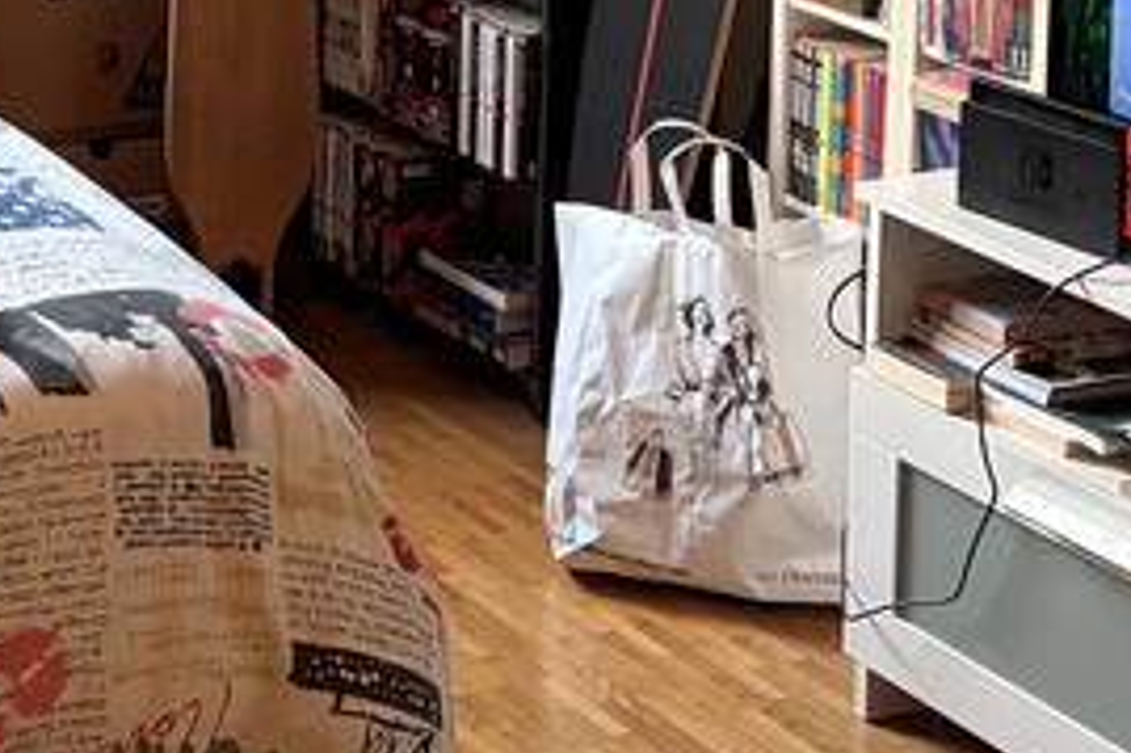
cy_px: -581
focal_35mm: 103
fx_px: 3234
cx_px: -332
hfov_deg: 18.5
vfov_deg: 12.2
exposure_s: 1/50
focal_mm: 5.96
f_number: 1.6
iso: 200
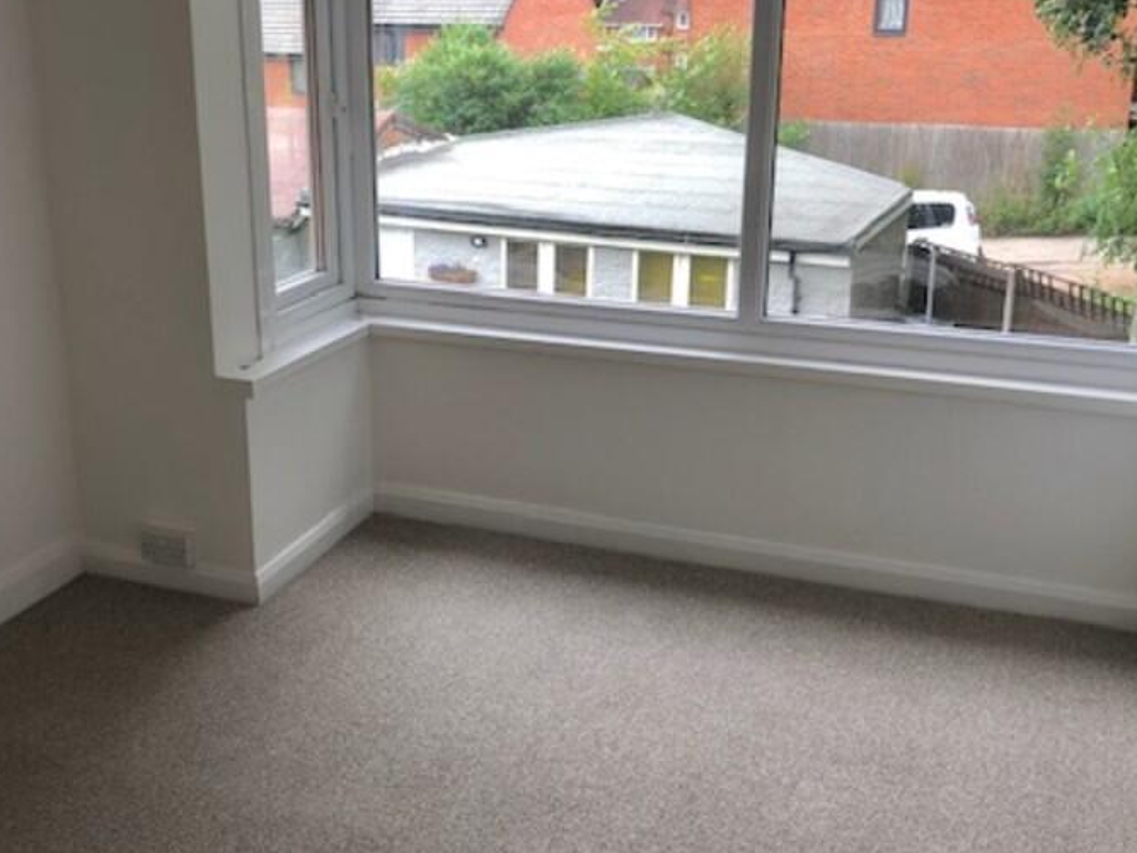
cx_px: 469
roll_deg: +1.1
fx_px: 1412
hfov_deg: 43.7
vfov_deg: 33.6
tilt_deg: -18.1
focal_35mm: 43
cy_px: 406
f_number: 1.8
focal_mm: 3.99
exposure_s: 1/105
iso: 20
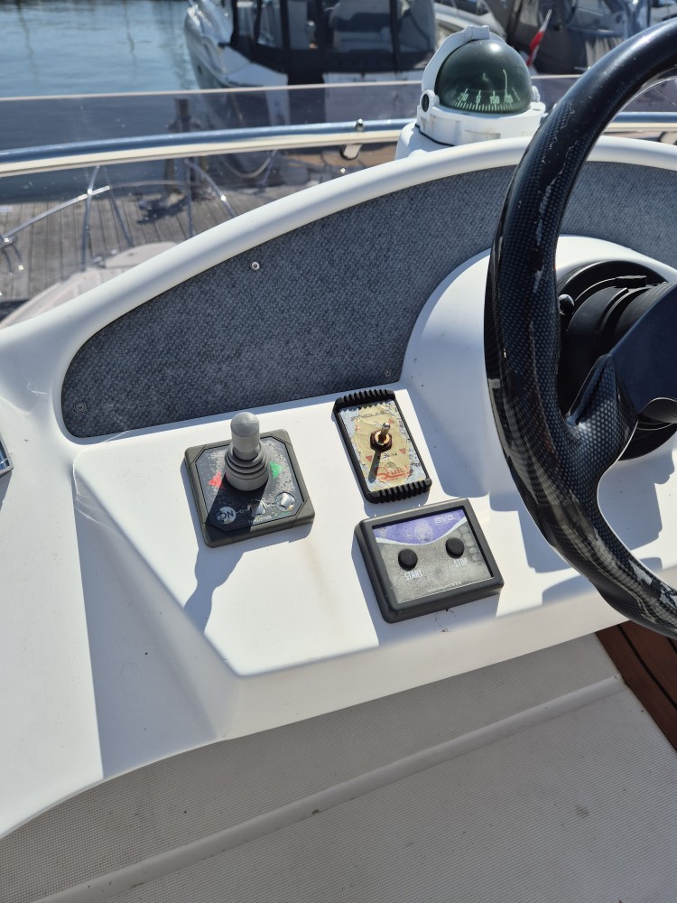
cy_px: 452
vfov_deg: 73.9
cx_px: 338
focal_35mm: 23
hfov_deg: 58.9
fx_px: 600
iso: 25
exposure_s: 1/2912
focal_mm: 5.4
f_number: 1.8
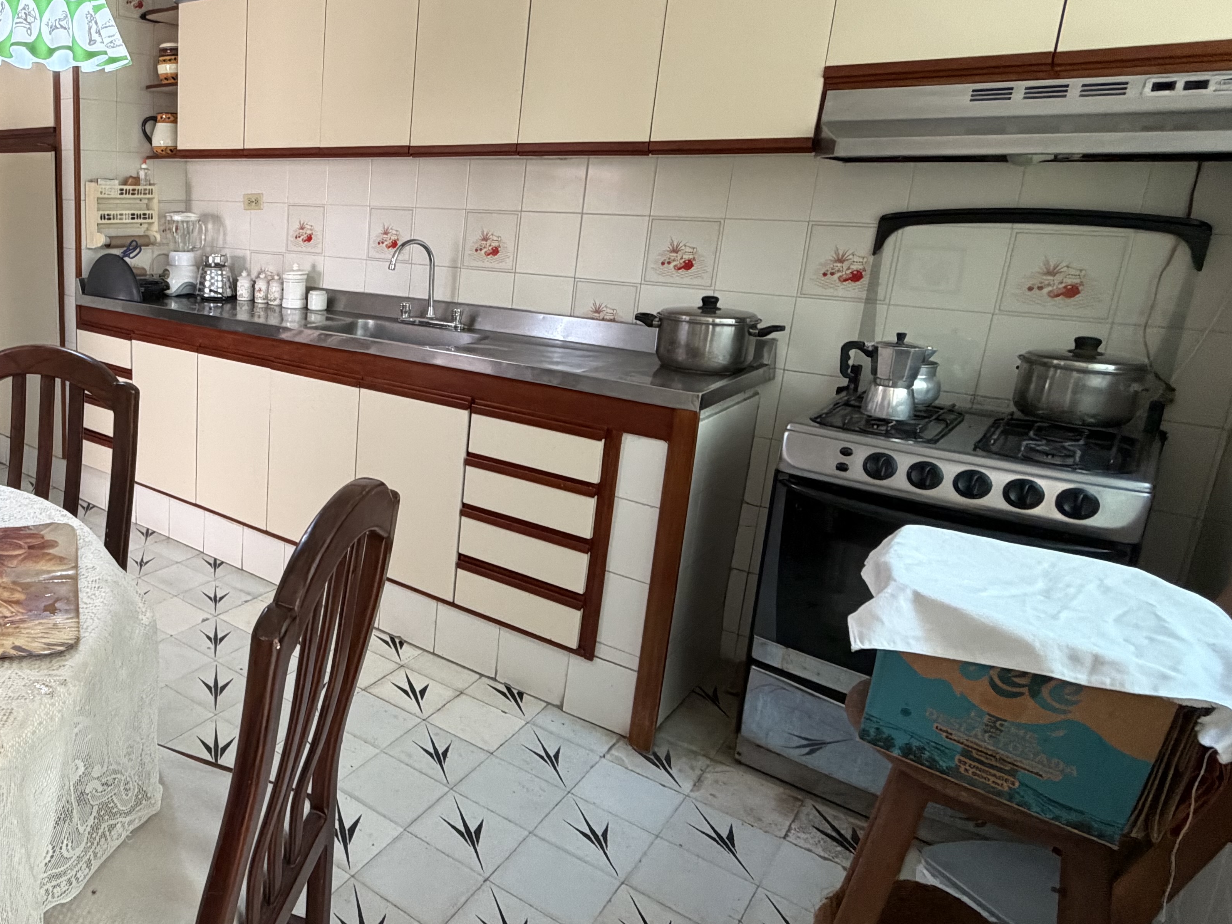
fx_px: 890
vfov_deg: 54.6
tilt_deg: -12.9
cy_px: 388
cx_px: 214
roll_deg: -0.5
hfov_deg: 62.4
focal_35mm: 25
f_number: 2.2
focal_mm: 2.22
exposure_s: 1/60
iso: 250
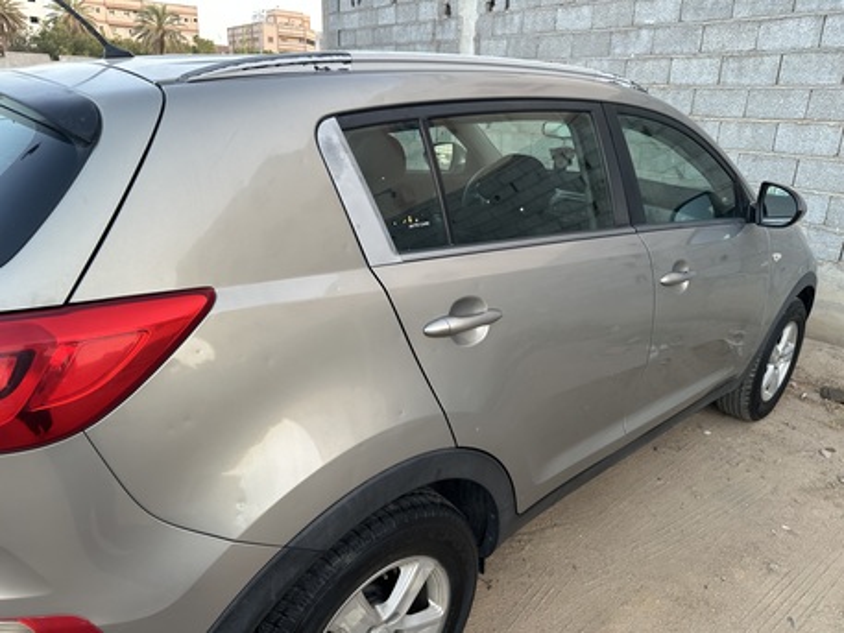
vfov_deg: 56.8
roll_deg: -2.7
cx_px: 422
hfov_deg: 71.6
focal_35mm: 24
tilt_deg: -19.4
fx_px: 585
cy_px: 316
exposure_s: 1/121
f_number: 1.78
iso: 80
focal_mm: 6.86
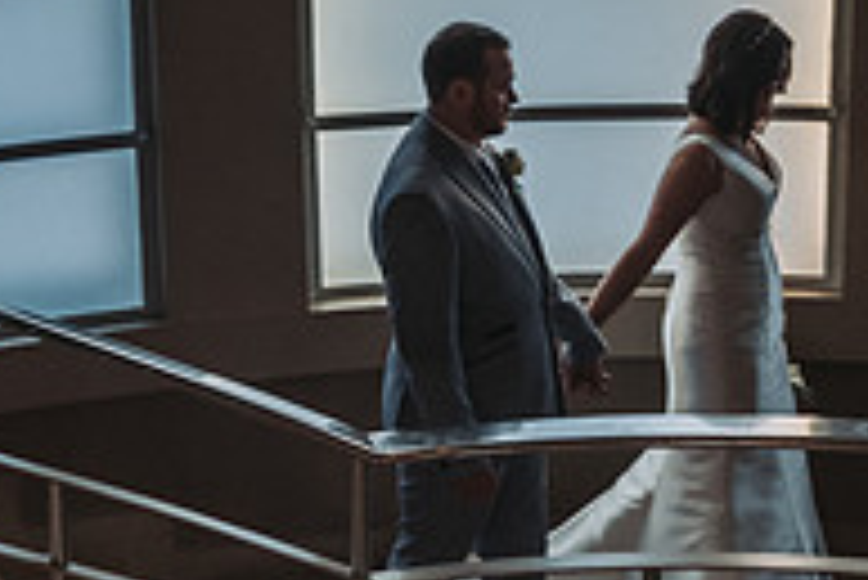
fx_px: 2606
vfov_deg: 12.7
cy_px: 236
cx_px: 481
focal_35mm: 108
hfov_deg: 18.9
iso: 800
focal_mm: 24
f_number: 4
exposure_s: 1/100
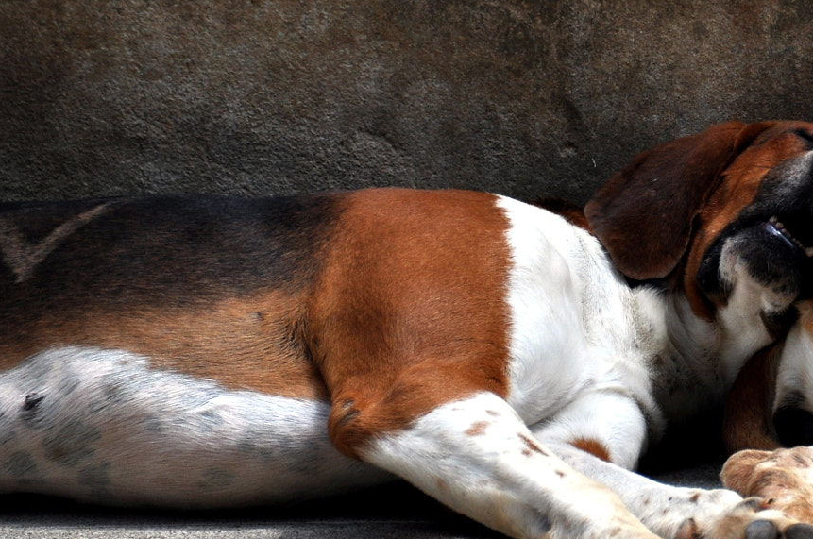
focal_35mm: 714
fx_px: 16097
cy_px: 296
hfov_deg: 2.9
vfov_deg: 1.9
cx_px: 771
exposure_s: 1/800
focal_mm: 200
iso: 200
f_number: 5.6
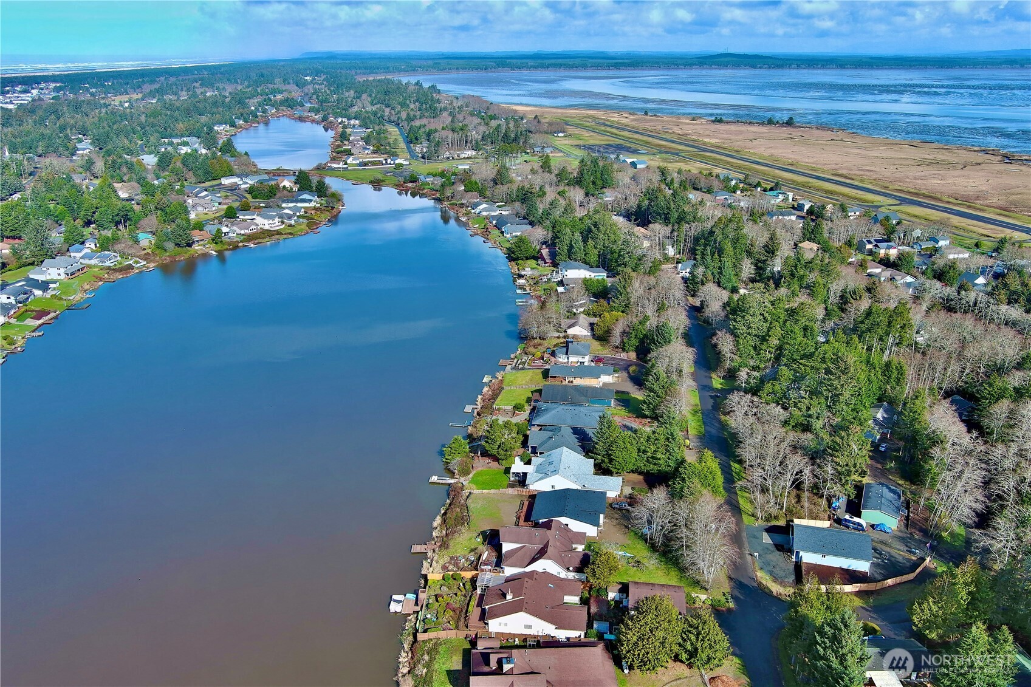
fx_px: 830
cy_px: 344
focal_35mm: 29
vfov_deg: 45.0
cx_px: 516
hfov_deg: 63.7
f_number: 2.8
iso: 100
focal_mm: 10.57
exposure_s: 1/835
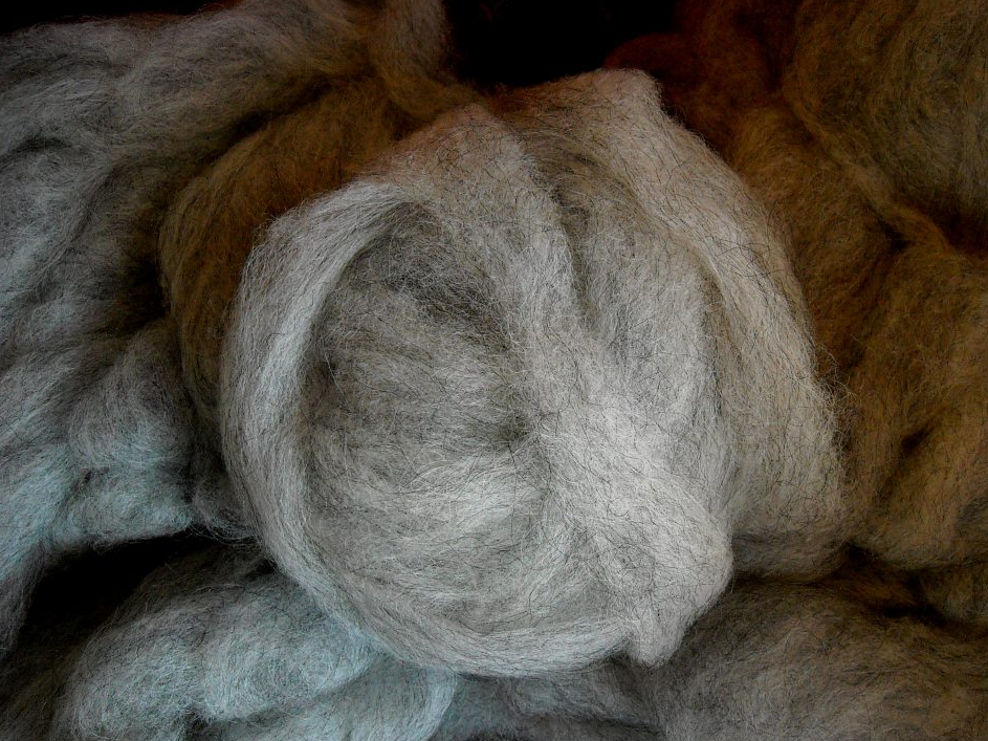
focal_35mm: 38
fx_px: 1084
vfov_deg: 37.7
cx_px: 514
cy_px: 384
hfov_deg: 49.0
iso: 565
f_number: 2.8
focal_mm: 5.7
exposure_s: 1/176
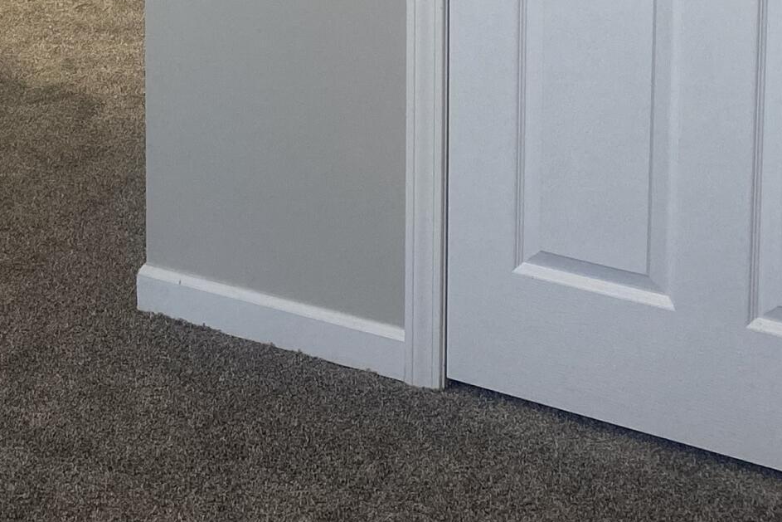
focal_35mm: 86
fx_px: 1868
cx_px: 44
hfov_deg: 22.9
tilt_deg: -8.1
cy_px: -341
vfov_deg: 14.4
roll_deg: +1.1
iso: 125
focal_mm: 4.25
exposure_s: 1/120
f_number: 1.8
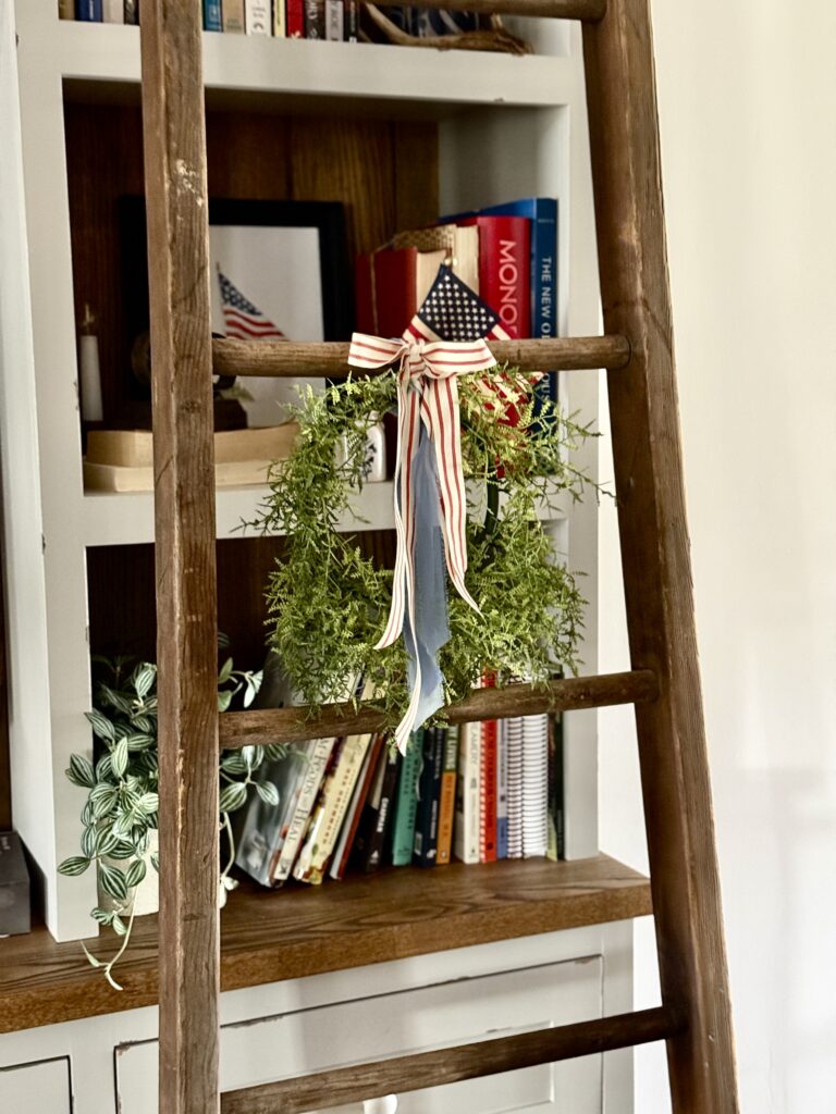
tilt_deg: -6.7
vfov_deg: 39.7
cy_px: 557
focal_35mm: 48
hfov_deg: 30.3
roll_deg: +0.8
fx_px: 1546
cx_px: 418
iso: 640
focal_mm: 6.76
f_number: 1.78
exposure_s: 1/24
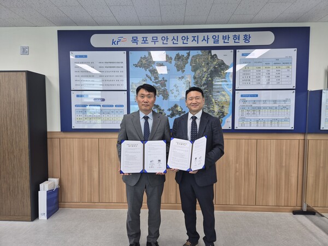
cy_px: 123
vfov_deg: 58.9
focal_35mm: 23
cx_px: 164
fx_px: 218
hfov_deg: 73.9
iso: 40
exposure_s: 1/60
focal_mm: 5.4
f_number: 1.8
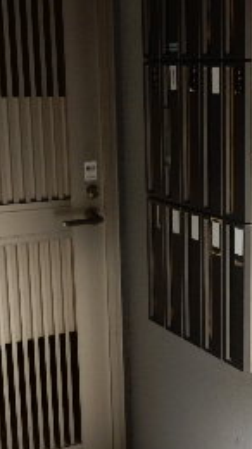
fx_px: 797
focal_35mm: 67
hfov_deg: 17.5
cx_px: 259
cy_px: 261
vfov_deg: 31.4
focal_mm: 4.5
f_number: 3.7
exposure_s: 1/30
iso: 125
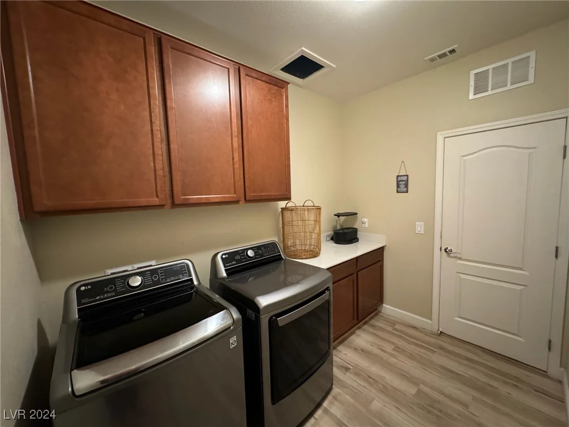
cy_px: 214
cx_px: 284
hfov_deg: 102.1
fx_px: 230
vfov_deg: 85.7
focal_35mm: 14
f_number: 2.2
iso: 1000
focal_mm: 2.22
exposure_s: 1/40
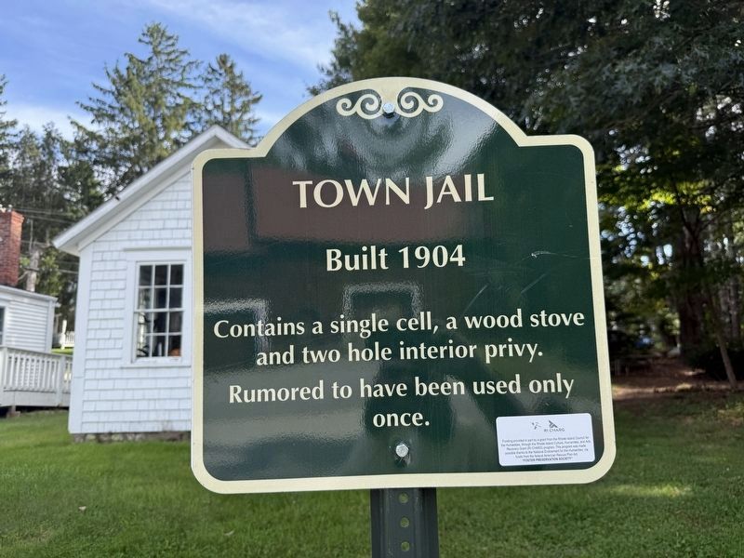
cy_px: 279
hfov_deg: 71.6
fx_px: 516
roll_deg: +1.9
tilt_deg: +12.1
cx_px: 372
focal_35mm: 24
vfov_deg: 56.8
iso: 100
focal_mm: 6.76
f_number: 1.78
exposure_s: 1/1271
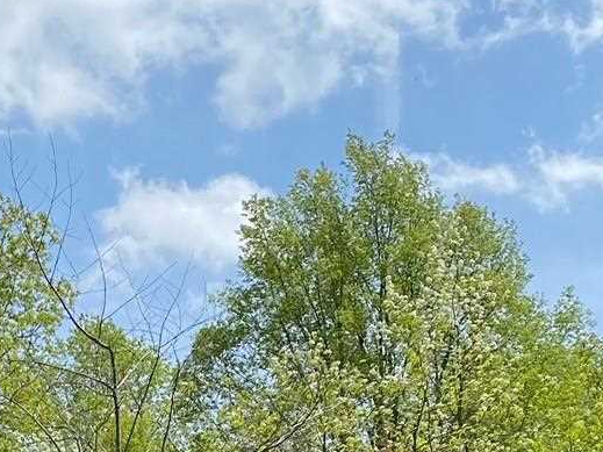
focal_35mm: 101
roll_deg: -1.7
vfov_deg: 13.6
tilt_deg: +6.9
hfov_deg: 18.6
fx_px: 1759
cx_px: -72
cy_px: 726
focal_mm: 4.25
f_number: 1.8
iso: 32
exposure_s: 1/2141
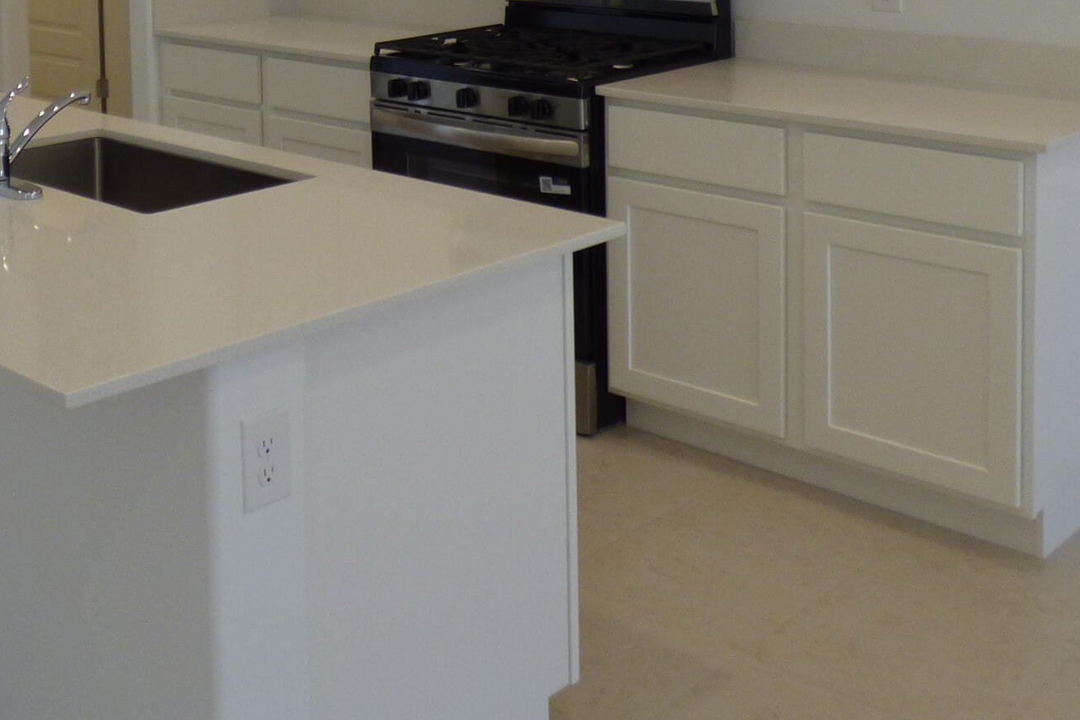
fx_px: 1440
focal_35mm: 48
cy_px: -58
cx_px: 361
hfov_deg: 40.6
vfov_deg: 26.1
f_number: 2.8
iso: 125
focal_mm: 3.58
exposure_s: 1/60
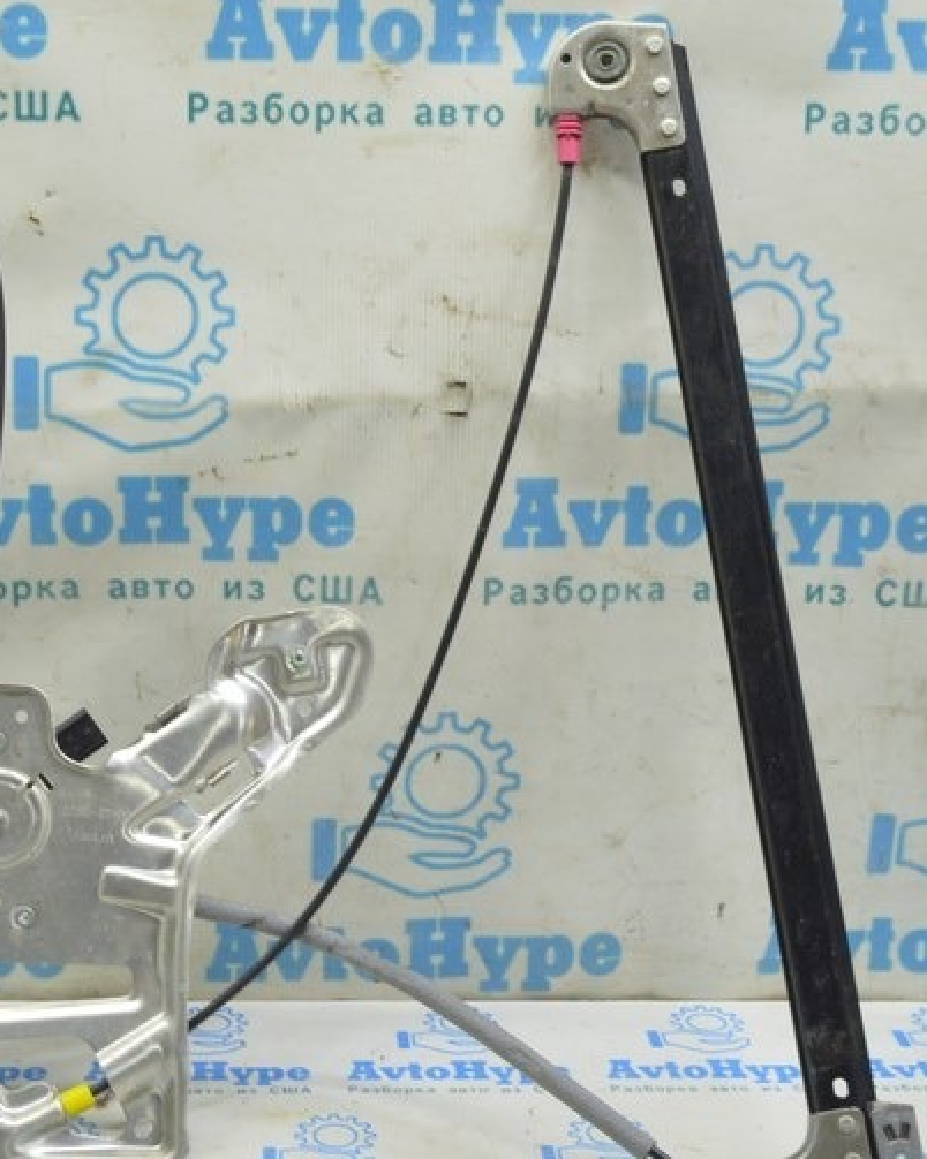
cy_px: 580
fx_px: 2162
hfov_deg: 24.1
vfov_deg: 30.0
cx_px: 321
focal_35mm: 63
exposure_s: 1/20
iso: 400
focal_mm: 22
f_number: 5.6
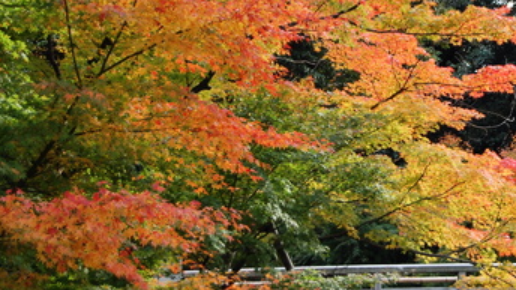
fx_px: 1723
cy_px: 104
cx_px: 387
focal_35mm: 126
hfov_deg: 16.9
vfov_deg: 9.6
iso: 200
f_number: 5.3
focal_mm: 46
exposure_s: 1/100
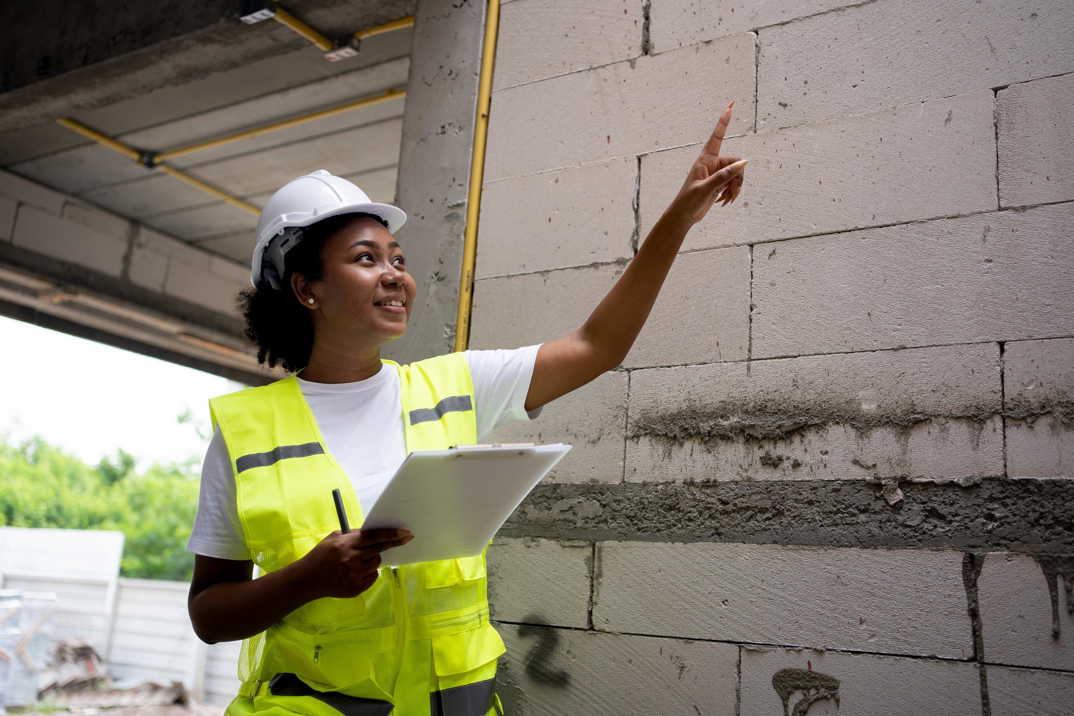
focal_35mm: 35
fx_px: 1044
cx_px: 537
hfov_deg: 54.4
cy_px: 358
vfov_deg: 37.9
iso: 100
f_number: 2.5
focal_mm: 35
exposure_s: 1/320
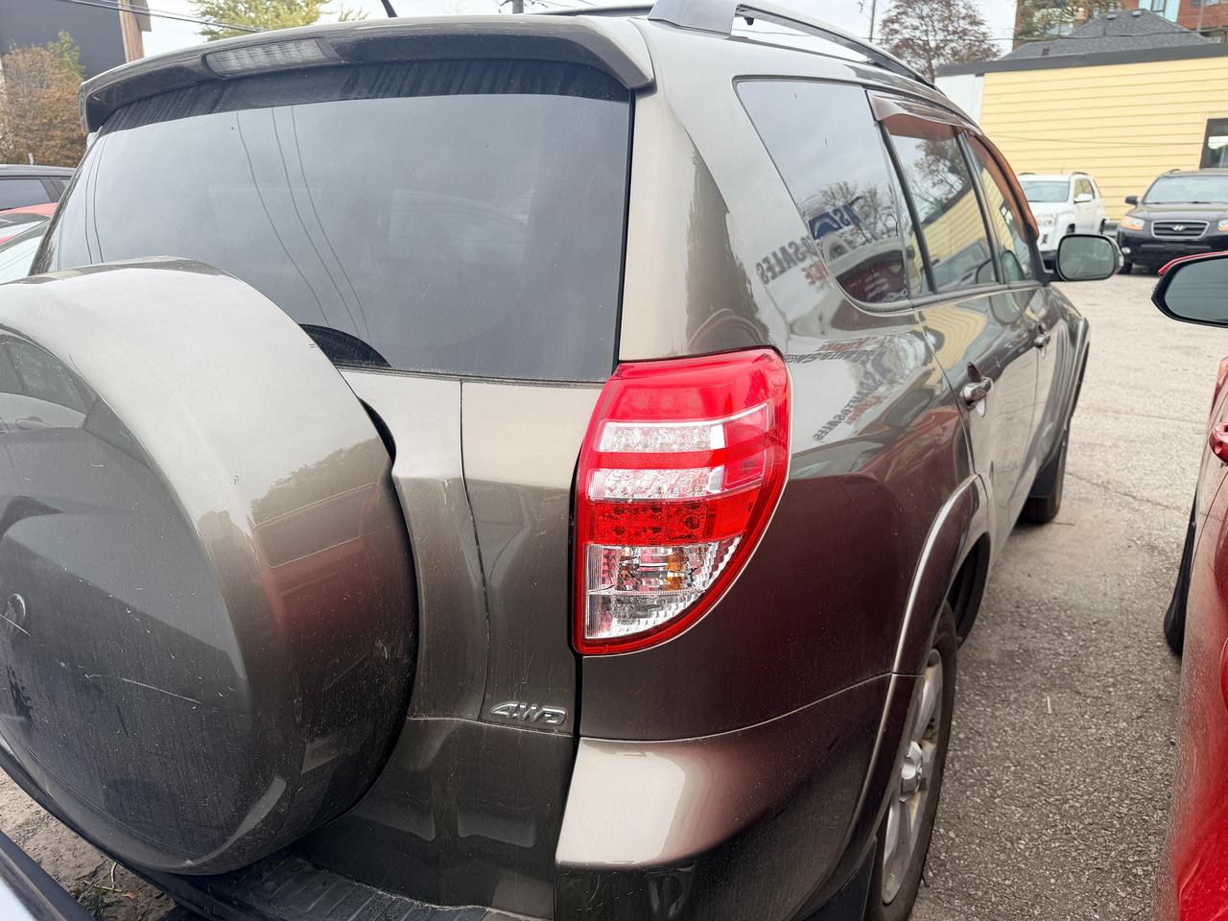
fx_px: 851
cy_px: 460
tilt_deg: -14.8
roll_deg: +0.2
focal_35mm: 24
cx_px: 614
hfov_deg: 71.6
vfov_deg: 56.8
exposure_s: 1/372
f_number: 1.78
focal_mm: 6.76
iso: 80
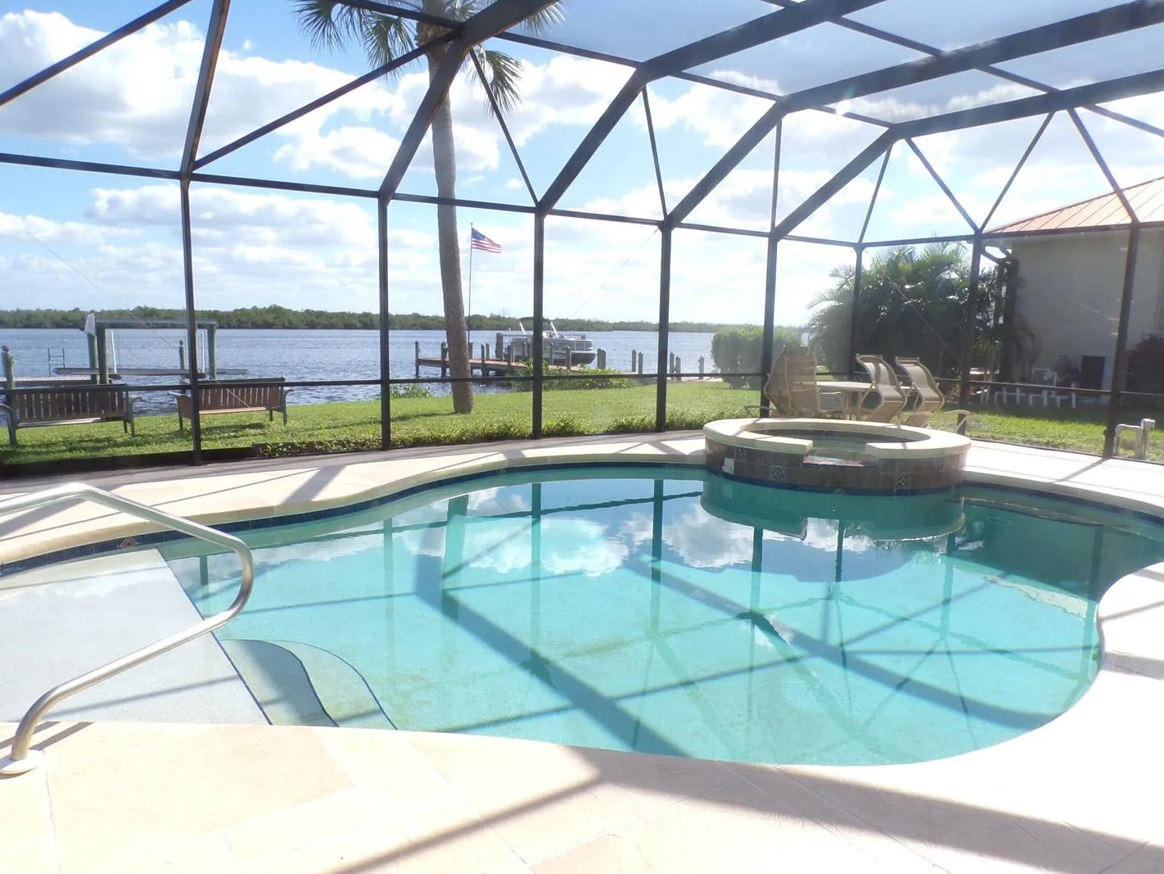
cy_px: 446
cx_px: 592
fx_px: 908
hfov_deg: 65.3
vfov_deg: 51.4
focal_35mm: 27
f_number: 8
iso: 80
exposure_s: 1/60
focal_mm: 4.3
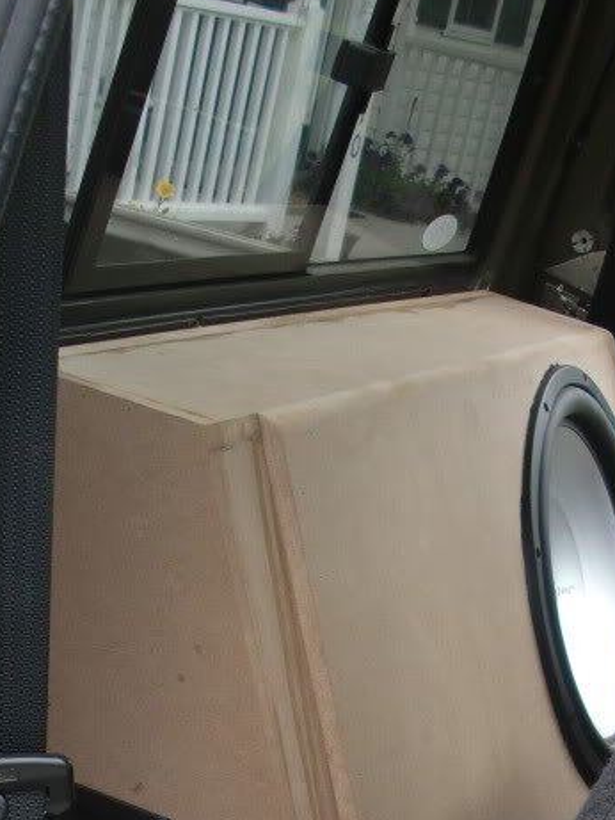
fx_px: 1894
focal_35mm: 80
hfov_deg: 18.4
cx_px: 377
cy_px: 882
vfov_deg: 23.1
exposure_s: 1/160
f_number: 2.8
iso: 64
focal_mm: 6.3
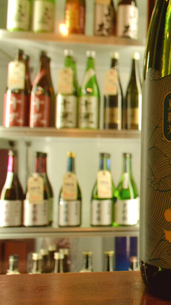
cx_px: 215
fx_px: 387
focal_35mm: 48
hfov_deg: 22.6
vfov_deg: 42.9
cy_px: 153
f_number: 5.6
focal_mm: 20
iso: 1600
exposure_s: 1/250
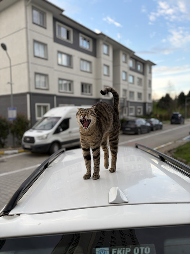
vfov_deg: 67.3
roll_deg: +1.2
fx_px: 190
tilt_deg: -3.7
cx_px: 95
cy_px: 127
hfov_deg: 53.1
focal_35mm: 26
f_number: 1.6
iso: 50
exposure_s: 1/384
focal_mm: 5.96
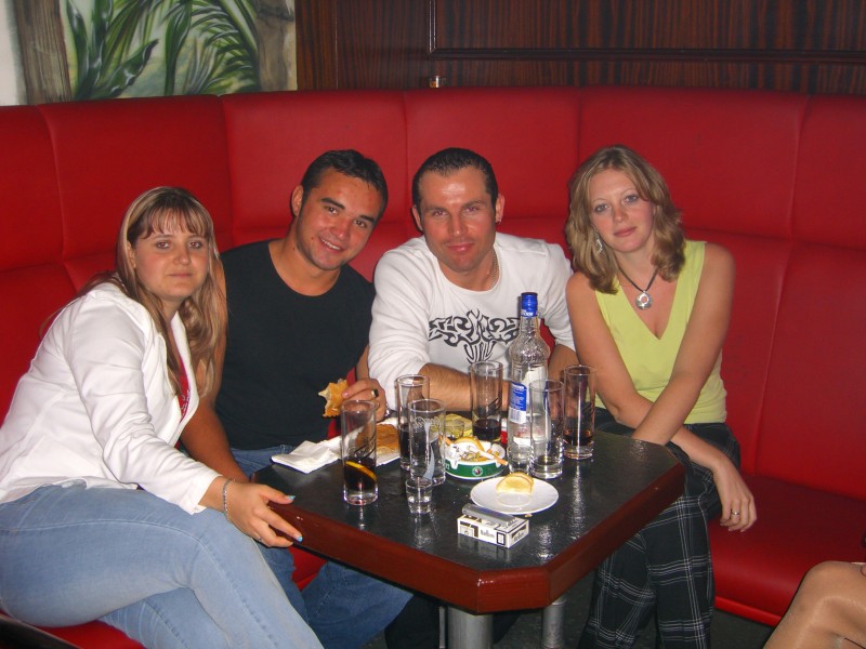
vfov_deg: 37.7
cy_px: 324
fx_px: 951
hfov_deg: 49.0
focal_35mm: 38
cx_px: 433
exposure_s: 1/60
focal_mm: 7.9
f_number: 2.8
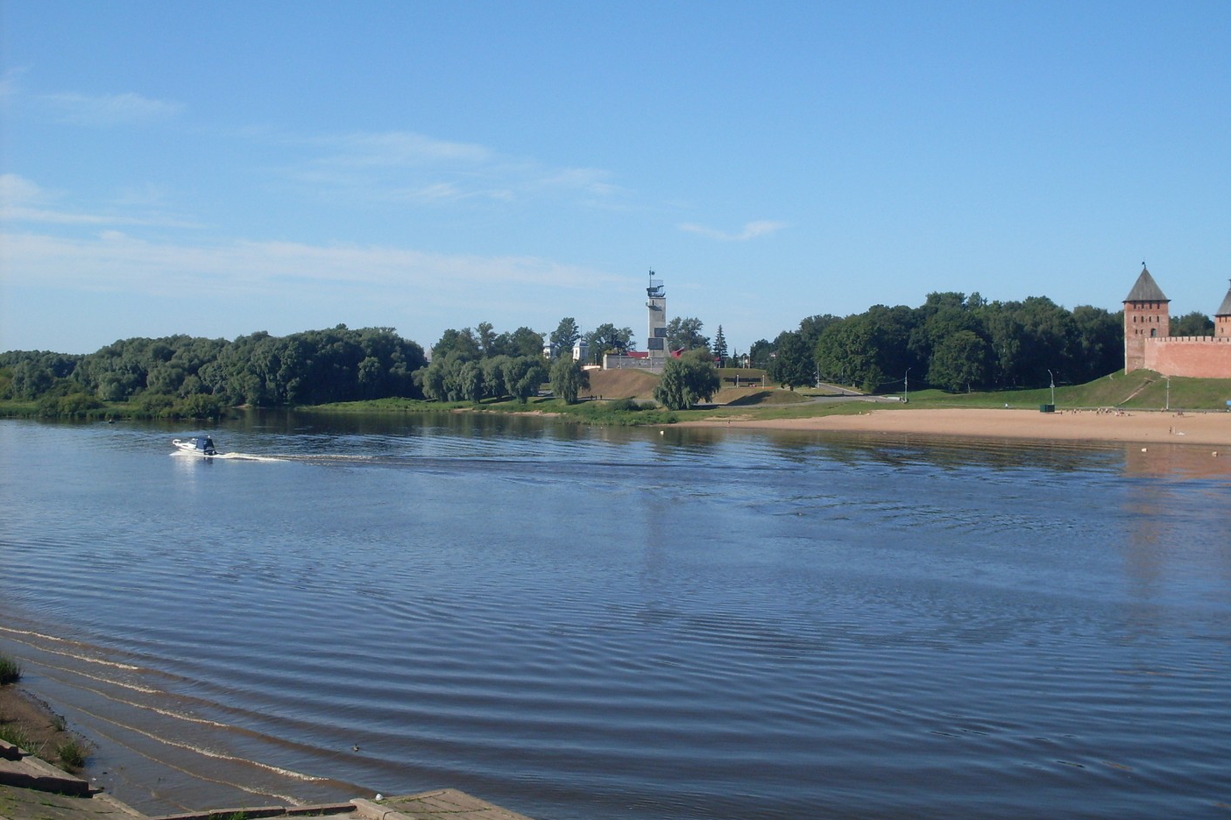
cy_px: 376
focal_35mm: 52
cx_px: 626
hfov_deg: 38.2
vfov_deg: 26.0
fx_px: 1778
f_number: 9.1
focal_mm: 8.1
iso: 80
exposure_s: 1/180
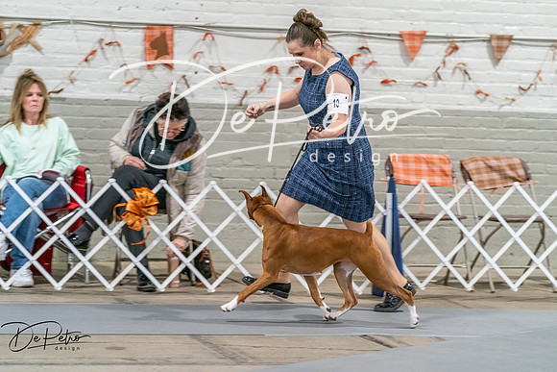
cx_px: 278
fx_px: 2507
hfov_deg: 12.7
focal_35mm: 162
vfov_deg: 8.5
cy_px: 186
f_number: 3.5
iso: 6400
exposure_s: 1/250
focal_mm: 162
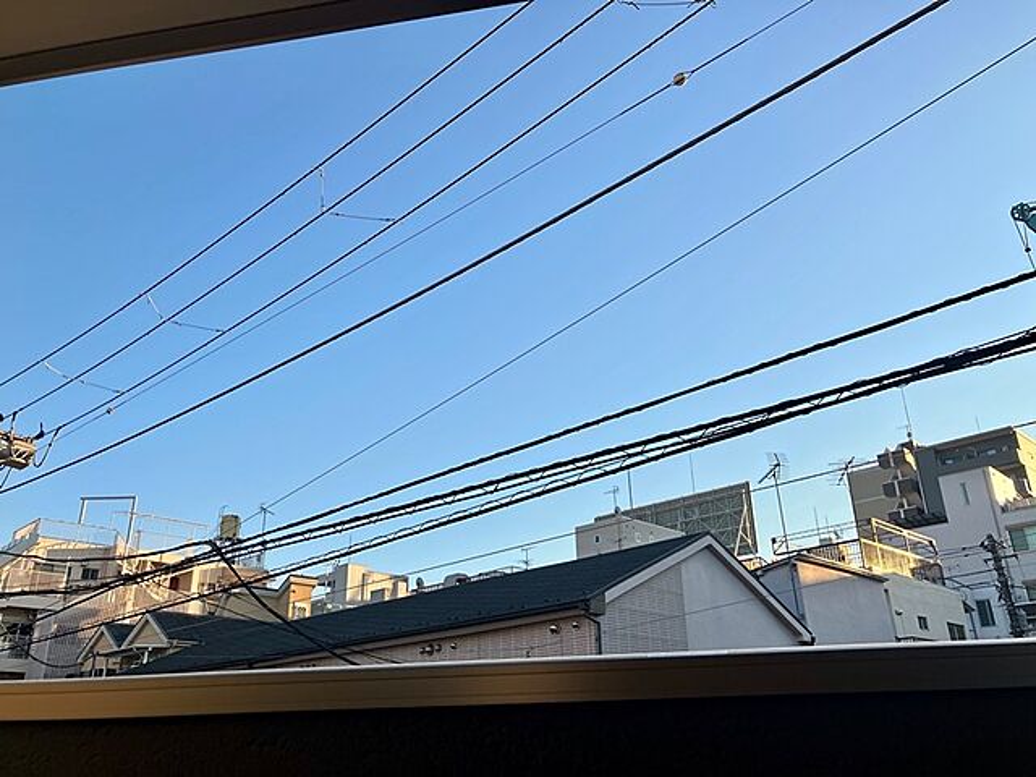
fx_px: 838
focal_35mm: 28
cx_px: 518
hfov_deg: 63.4
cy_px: 388
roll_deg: +2.1
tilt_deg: +23.9
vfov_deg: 49.7
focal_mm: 3.99
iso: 32
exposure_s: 1/1312
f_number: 1.8
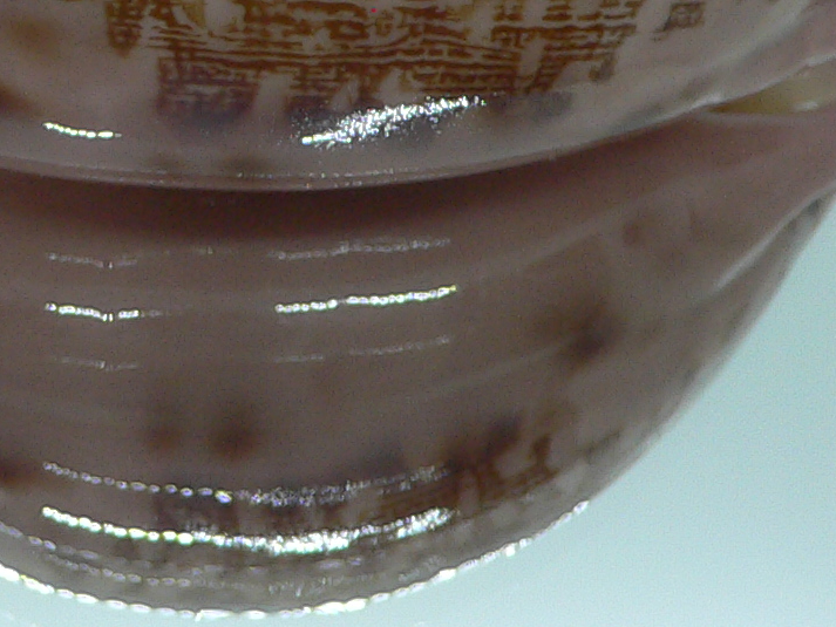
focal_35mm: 99
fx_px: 2391
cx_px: 242
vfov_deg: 14.4
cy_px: -164
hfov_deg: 19.7
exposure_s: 1/60
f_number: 2.8
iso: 100
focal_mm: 4.6
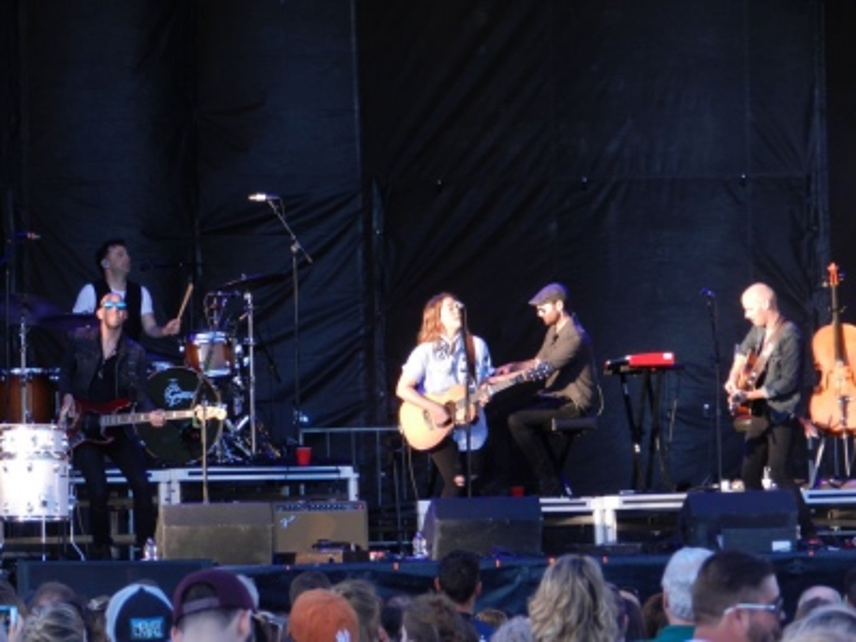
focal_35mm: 239
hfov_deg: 8.3
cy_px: 321
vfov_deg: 6.2
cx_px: 428
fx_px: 5910
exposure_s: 1/100
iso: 160
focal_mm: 42.4
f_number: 5.1
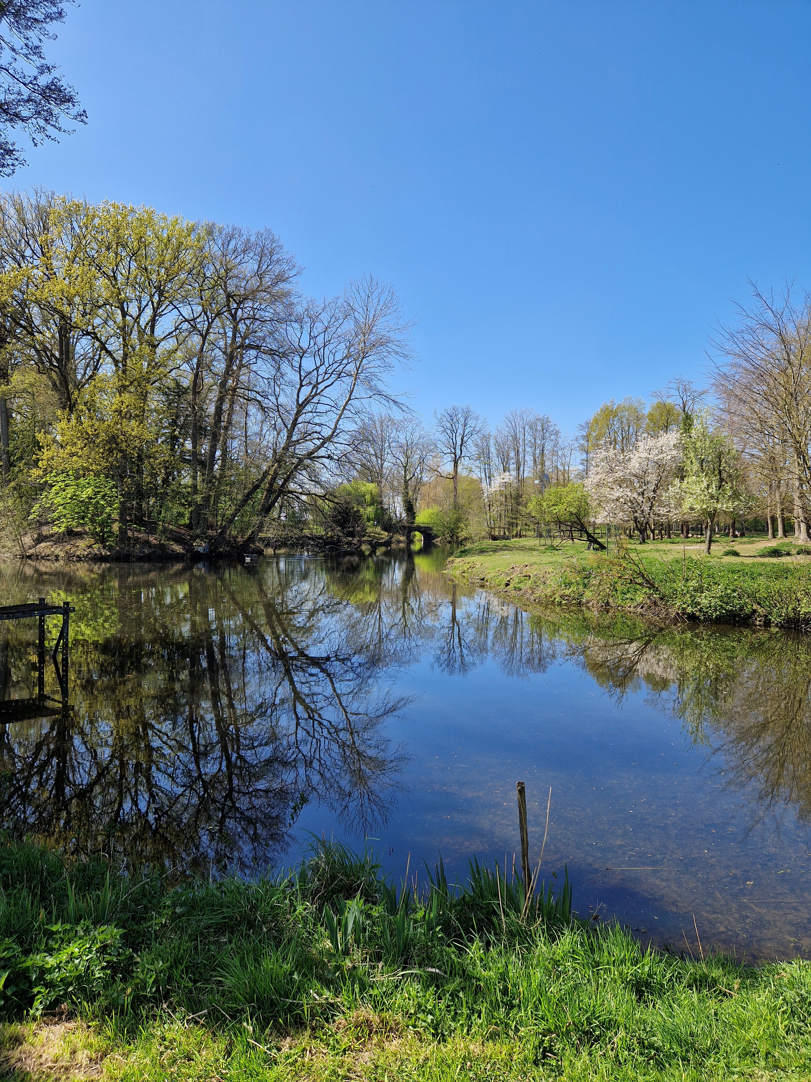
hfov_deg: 58.9
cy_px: 541
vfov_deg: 73.9
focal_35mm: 23
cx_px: 406
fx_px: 718
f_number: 1.8
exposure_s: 1/1144
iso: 50
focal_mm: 5.4
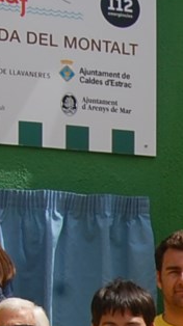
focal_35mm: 176
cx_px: 410
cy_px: 473
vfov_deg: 11.8
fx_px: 1522
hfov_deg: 6.6
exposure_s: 1/400
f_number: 10
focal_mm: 22
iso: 200
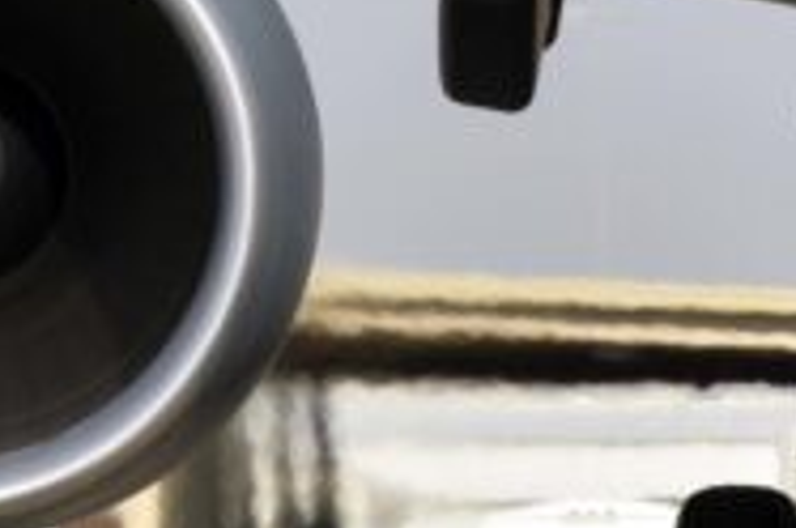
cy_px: -415
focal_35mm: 1098
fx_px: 24236
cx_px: 941
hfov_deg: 1.9
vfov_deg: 1.2
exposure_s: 1/100
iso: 200
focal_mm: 200
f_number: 22
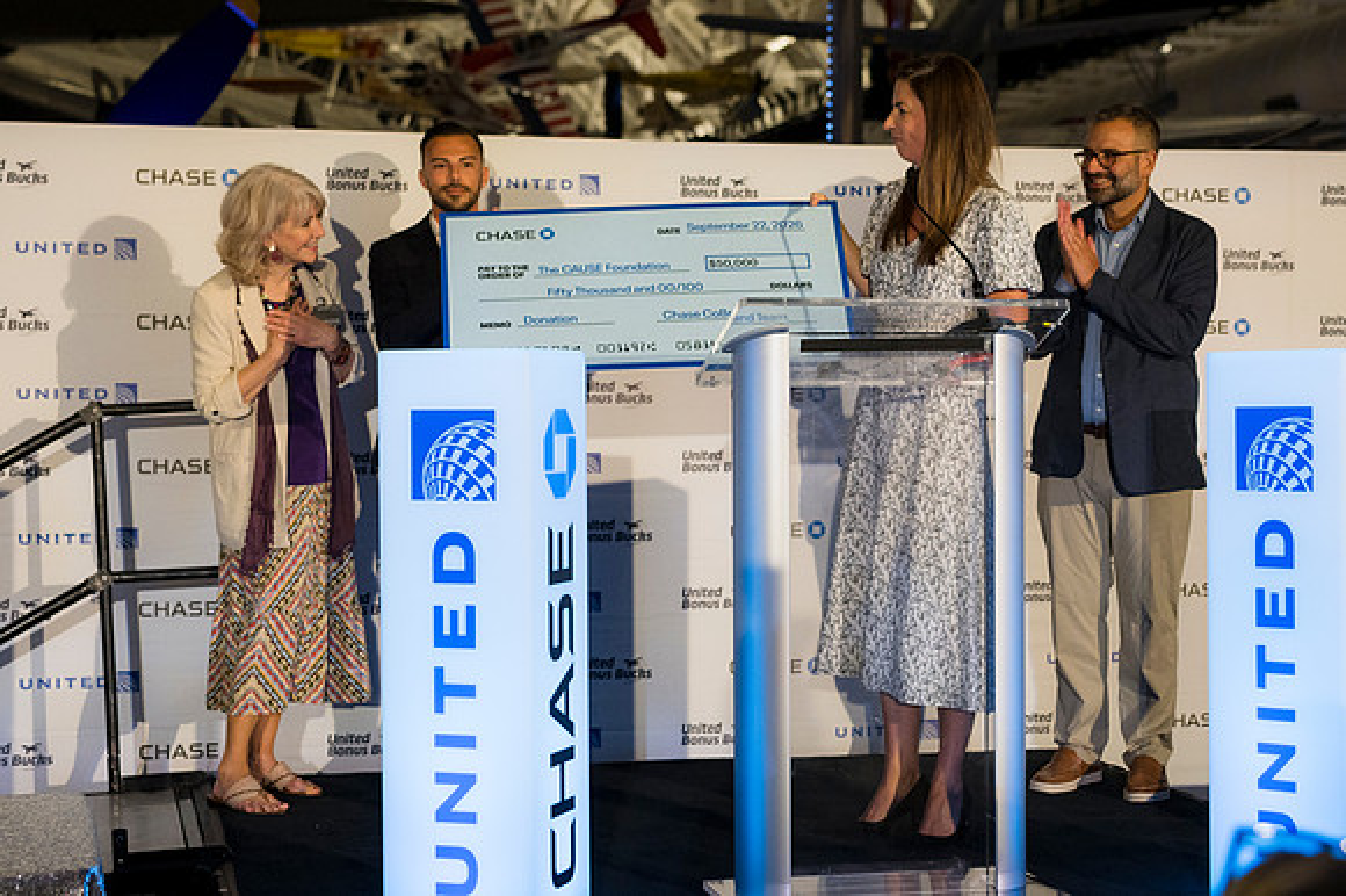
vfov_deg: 22.2
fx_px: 2279
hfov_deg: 32.9
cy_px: 448
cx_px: 673
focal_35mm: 61
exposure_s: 1/200
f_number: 2.8
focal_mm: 41
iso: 720
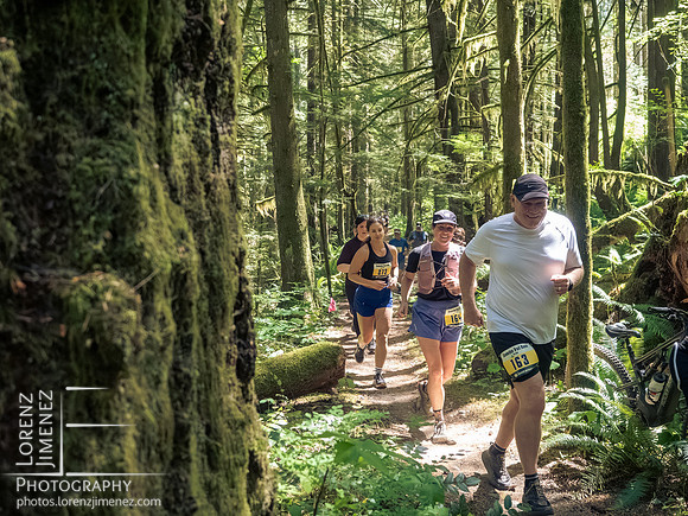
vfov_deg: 36.2
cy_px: 258
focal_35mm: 40
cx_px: 344
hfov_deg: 47.1
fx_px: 790
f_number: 2.8
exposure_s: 1/1000
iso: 4000
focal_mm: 19
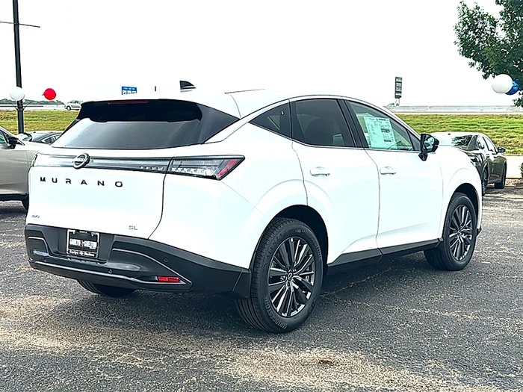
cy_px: 196
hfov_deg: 47.9
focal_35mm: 39
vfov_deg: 36.8
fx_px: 589
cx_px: 262
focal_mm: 6.86
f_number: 1.78
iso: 80
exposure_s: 1/2538
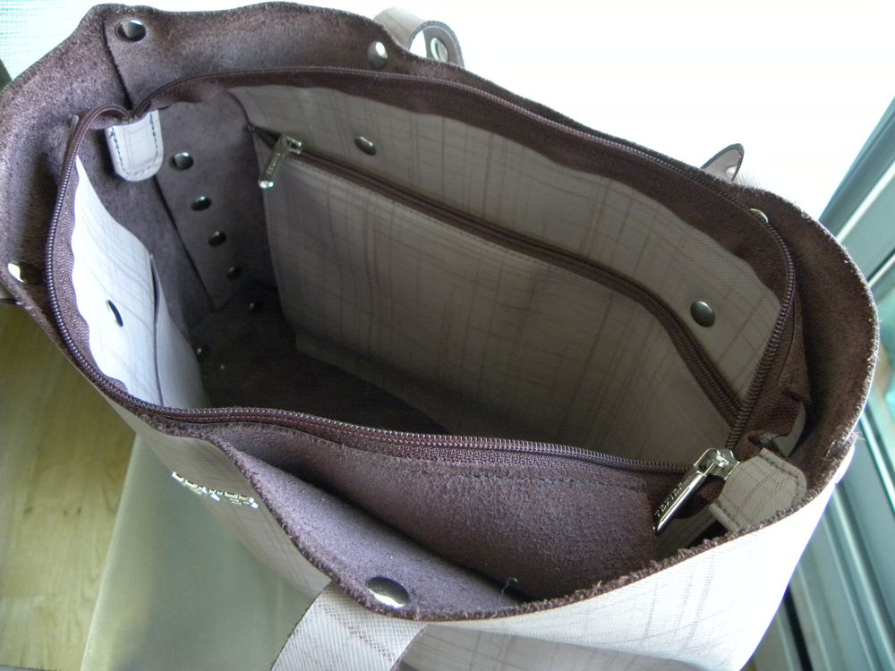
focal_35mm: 26
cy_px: 336
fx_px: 672
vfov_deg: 53.1
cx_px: 448
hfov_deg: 67.3
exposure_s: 1/23
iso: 400
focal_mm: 4.6
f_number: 2.8
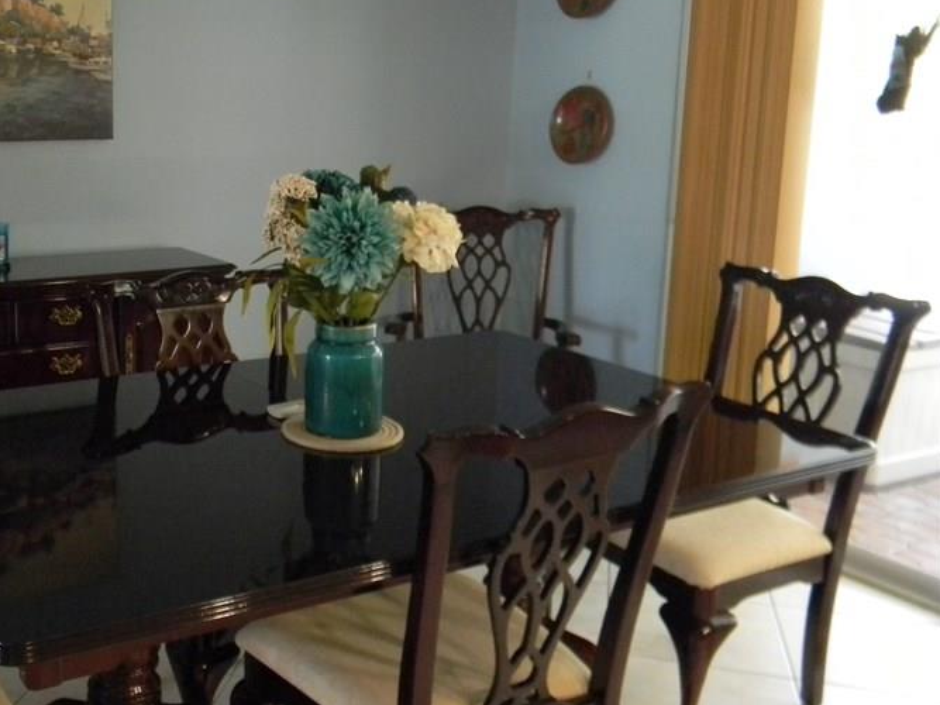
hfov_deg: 42.4
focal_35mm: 43
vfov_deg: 33.5
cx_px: 224
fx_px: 1167
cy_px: 281
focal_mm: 5
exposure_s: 1/15.7
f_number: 3.5
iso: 400
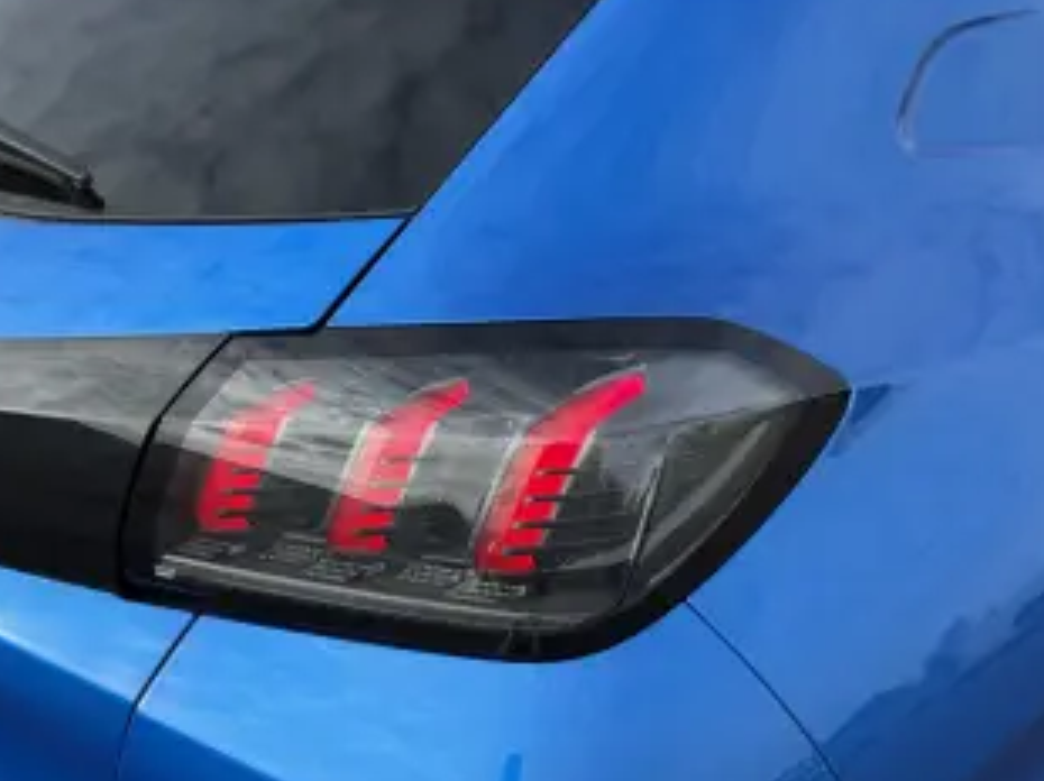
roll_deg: -2.5
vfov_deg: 23.6
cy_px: 481
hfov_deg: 31.1
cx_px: 394
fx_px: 1868
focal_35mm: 62
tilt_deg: -20.2
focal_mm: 6.76
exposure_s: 1/1608
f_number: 1.78
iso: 64
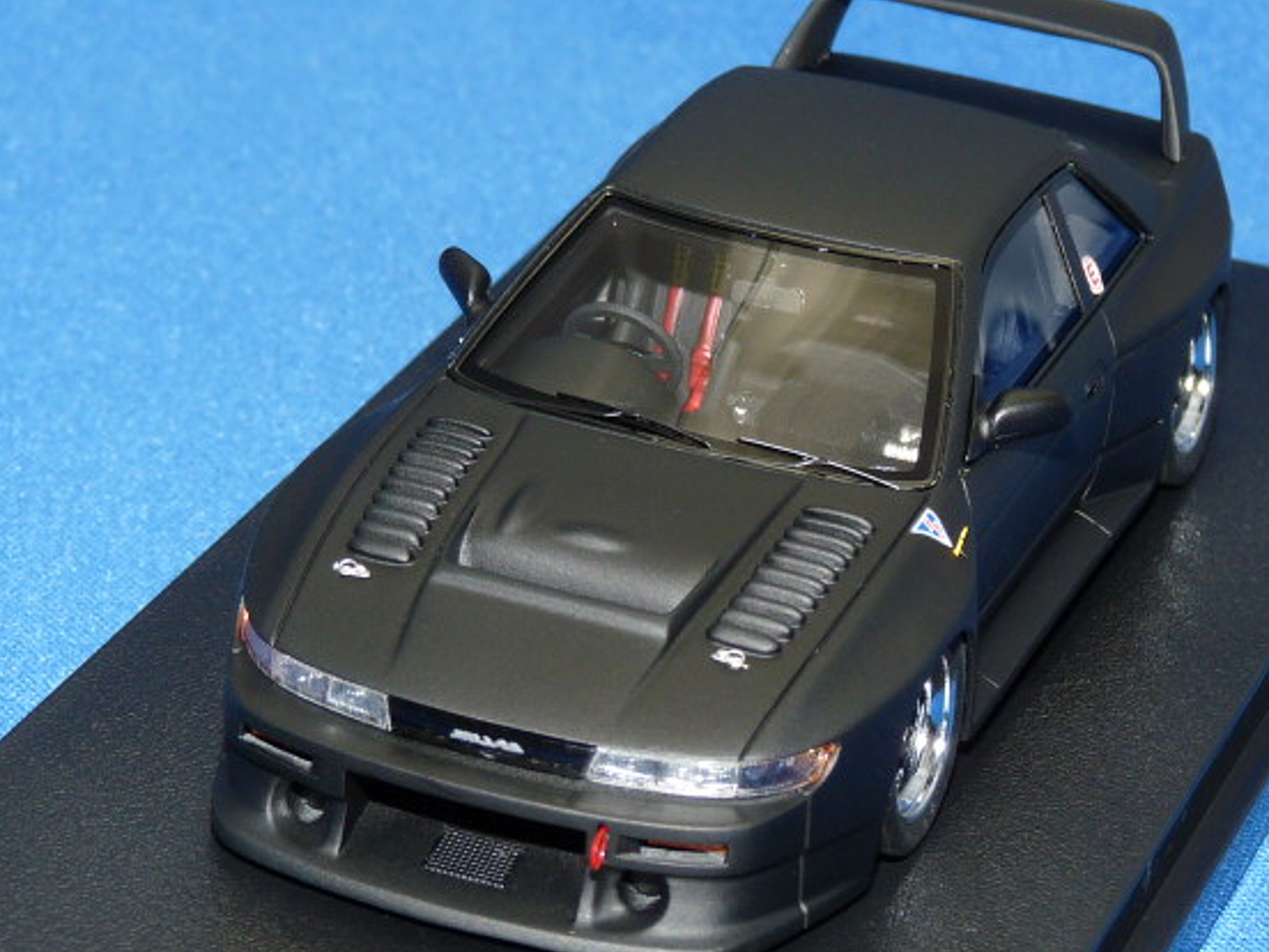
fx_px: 5059
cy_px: 469
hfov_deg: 14.3
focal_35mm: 138
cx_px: 664
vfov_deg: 10.7
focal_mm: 11.9
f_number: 4
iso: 100
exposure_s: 1/40
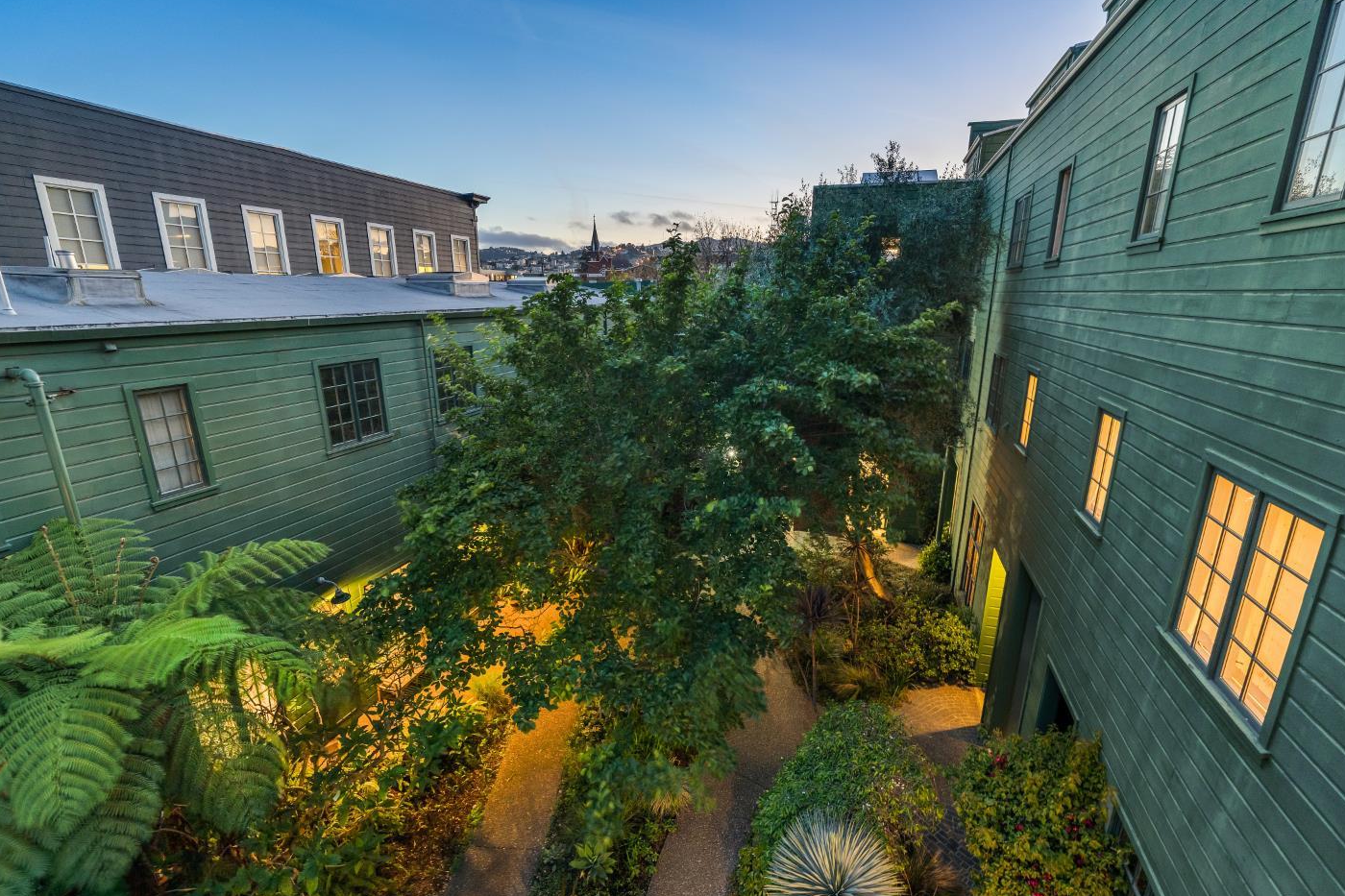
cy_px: 458
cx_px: 702
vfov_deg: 77.3
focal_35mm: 15
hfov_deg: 100.3
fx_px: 560
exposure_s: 2.5
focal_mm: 14
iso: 800
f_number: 5.6
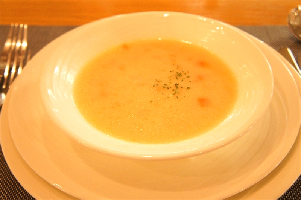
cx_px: 150
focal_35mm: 39
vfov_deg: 34.1
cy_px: 100
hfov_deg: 49.6
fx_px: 326
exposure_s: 1/40
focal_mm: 26
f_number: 4
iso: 1600
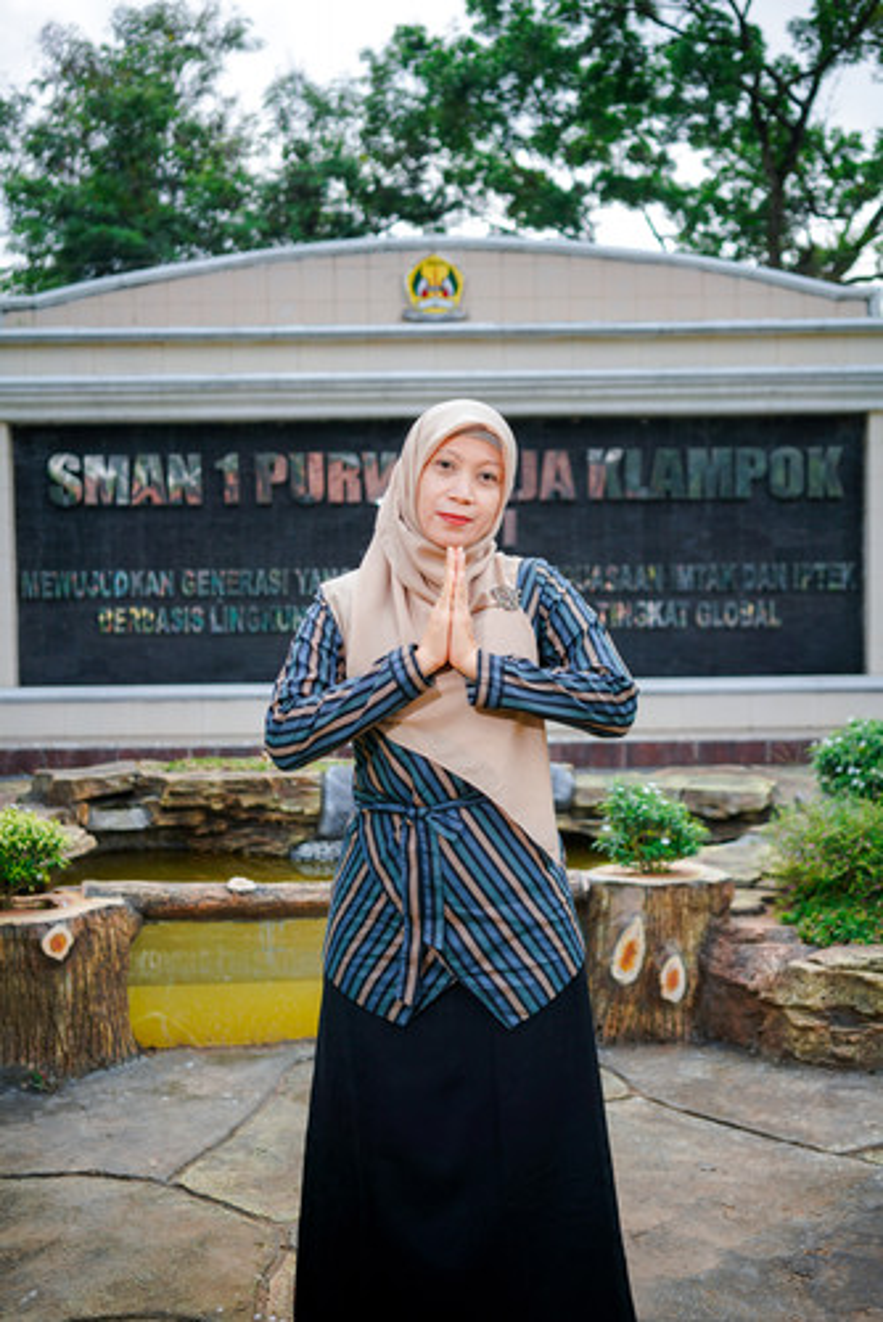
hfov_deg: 37.9
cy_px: 661
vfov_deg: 54.4
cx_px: 442
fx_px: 1286
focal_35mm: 35
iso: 200
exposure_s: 1/800
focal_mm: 35
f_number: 3.2
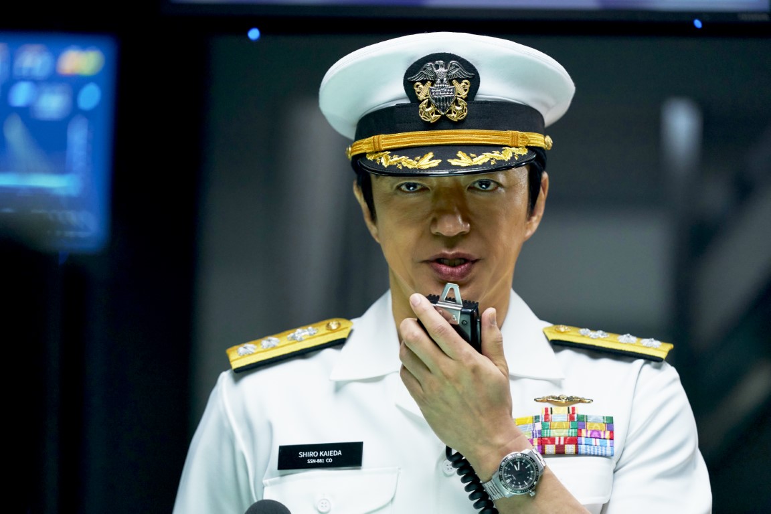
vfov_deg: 7.5
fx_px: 3898
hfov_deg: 11.3
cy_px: 257
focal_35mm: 182
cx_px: 386
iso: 2000
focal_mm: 182
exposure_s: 1/50
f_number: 3.2
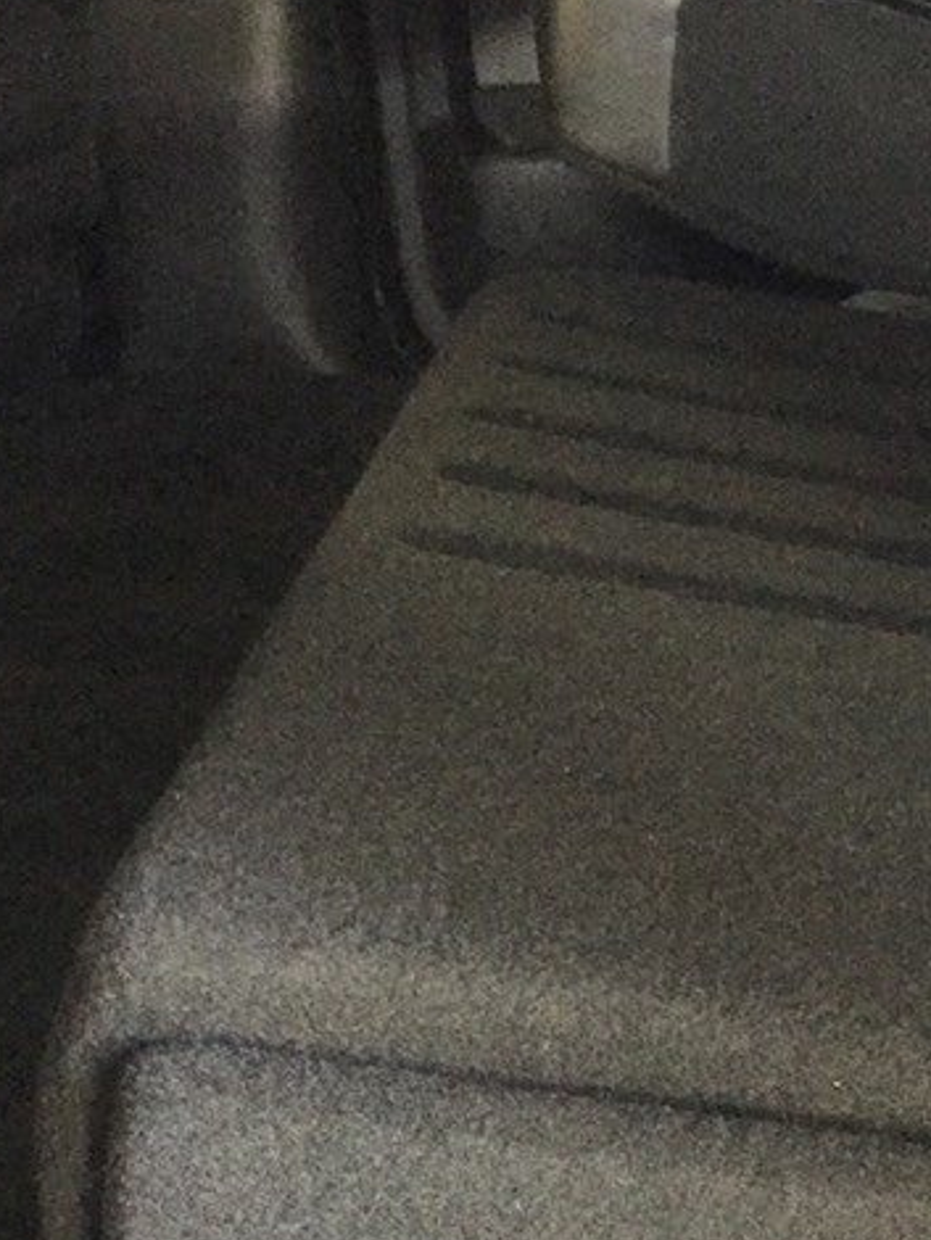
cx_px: 873
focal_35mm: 74
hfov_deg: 19.5
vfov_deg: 25.4
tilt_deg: -30.5
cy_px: 1153
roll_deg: +0.4
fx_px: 2651
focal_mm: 4.15
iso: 400
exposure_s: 1/15
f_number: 2.2
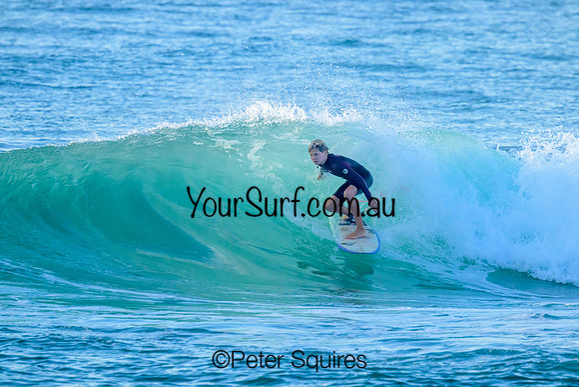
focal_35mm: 610
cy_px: 194
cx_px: 290
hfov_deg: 3.4
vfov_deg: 2.3
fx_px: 9813
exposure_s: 1/2000
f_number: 11
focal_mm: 610
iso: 2200
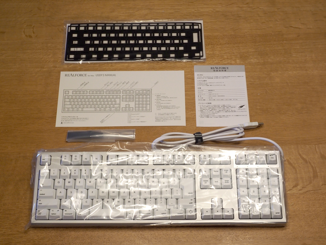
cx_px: 163
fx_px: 603
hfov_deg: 30.3
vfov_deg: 22.9
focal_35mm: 64
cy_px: 122
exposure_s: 1/80
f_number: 7.1
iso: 640
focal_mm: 32
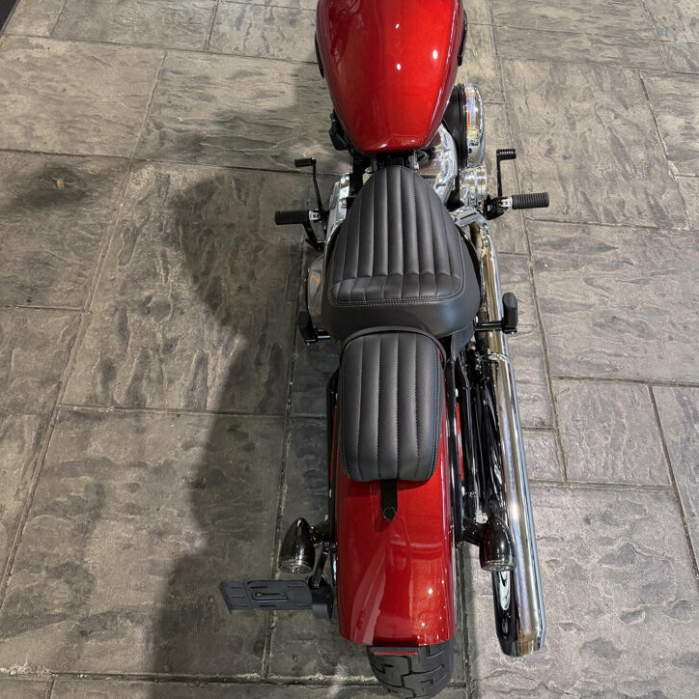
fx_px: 685
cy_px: 238
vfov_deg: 53.1
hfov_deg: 54.0
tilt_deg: -51.1
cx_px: 370
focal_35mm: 30
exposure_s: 1/60
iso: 160
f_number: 1.78
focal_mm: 6.76
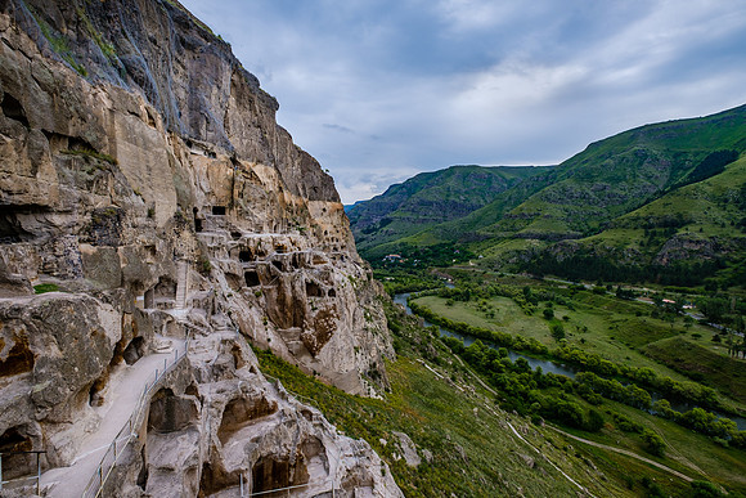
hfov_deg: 99.5
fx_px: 316
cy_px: 249
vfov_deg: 76.5
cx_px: 373
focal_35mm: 15
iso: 160
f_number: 8
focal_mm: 10
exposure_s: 1/210
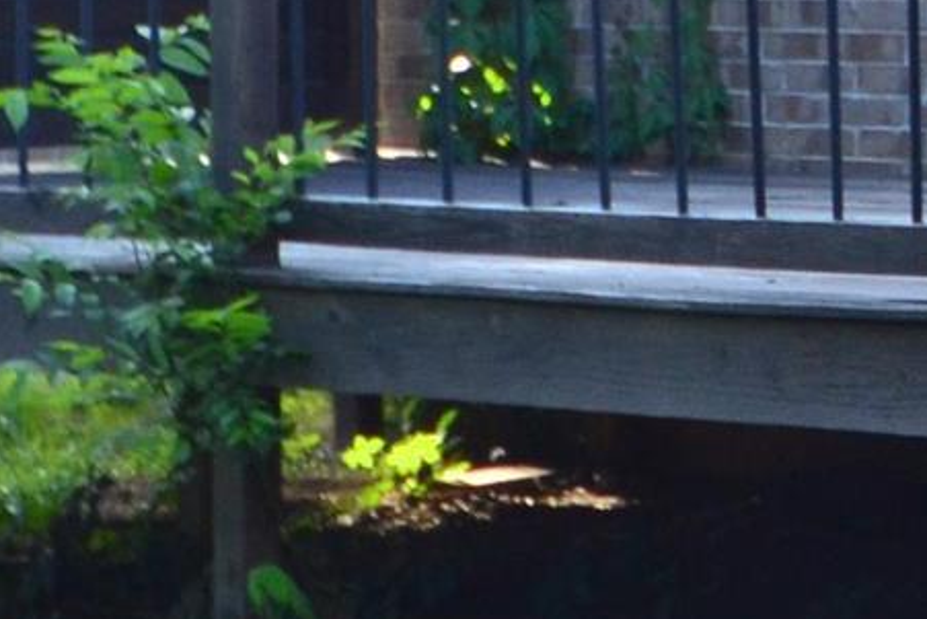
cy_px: -306
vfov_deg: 5.6
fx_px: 6310
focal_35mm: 245
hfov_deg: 8.0
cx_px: 1957
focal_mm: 24
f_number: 9
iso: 400
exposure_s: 1/100
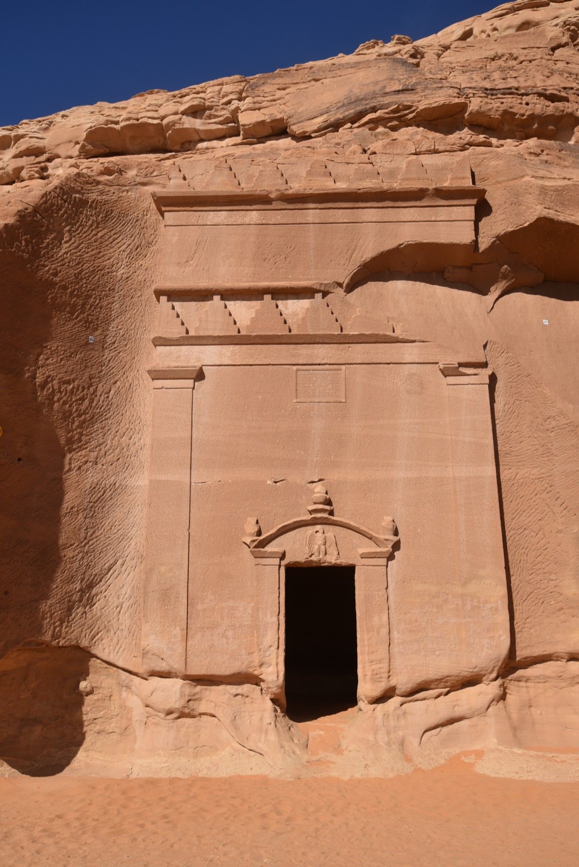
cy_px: 434
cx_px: 290
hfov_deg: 41.2
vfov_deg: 58.7
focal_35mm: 32
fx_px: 771
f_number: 10
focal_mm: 32
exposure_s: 1/400
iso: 200
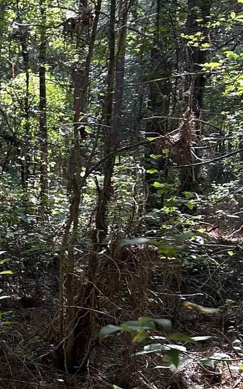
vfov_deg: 24.9
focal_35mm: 83
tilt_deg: -6.6
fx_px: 880
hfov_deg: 14.5
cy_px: 228
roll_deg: +0.0
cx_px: -139
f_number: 1.5
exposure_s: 1/121
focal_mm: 5.7
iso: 80
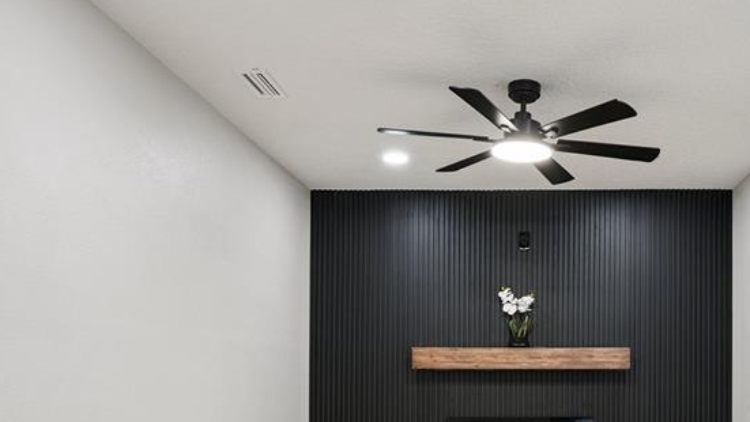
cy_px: 369
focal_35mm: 35
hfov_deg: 55.1
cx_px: 516
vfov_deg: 32.3
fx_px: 696
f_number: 9
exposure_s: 1/8
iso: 200
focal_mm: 18
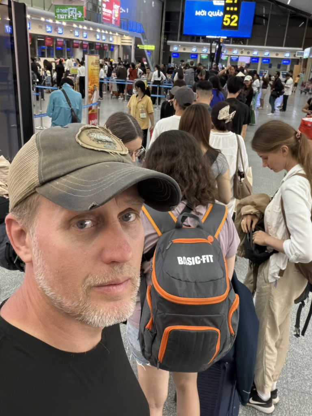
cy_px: 208
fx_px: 361
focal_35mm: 30
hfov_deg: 46.8
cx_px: 156
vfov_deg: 60.0
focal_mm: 2.71
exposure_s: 1/60
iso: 320
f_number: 1.9
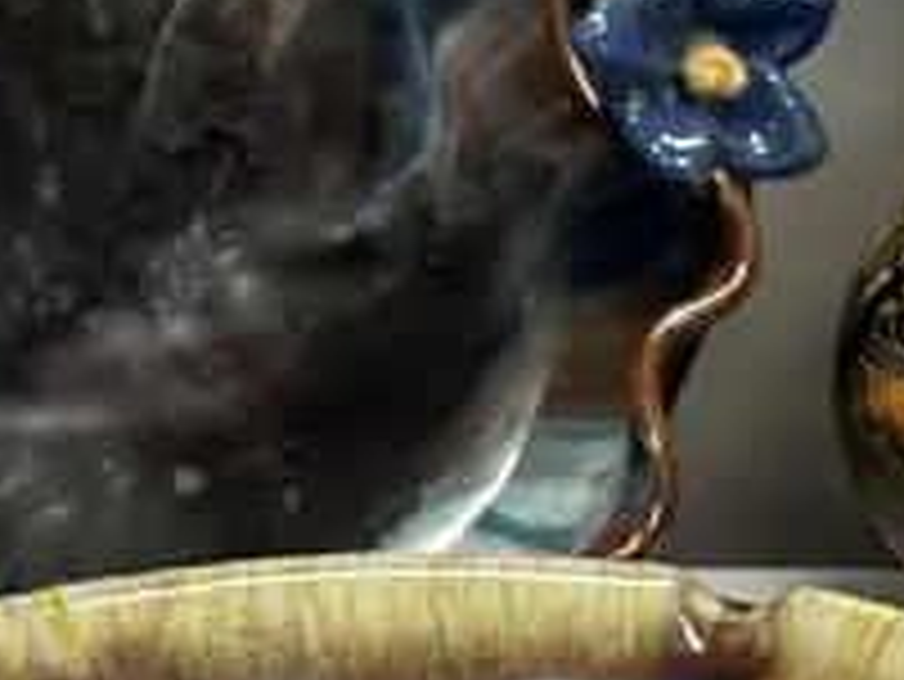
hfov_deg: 16.1
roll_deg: +1.1
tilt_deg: -15.7
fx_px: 3188
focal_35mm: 122
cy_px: 261
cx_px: 283
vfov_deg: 12.2
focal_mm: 6.86
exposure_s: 1/100
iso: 160
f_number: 1.78
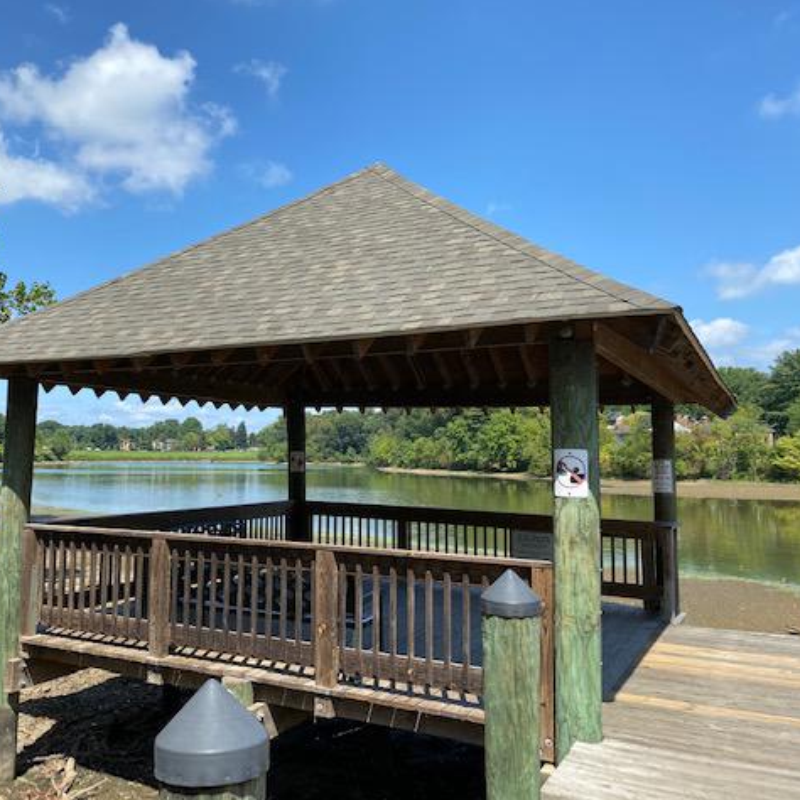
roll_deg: +1.2
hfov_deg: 52.0
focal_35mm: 31
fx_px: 811
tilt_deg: +1.1
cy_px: 398
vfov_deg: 52.5
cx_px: 305
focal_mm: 4.25
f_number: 1.8
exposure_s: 1/1961
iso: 32
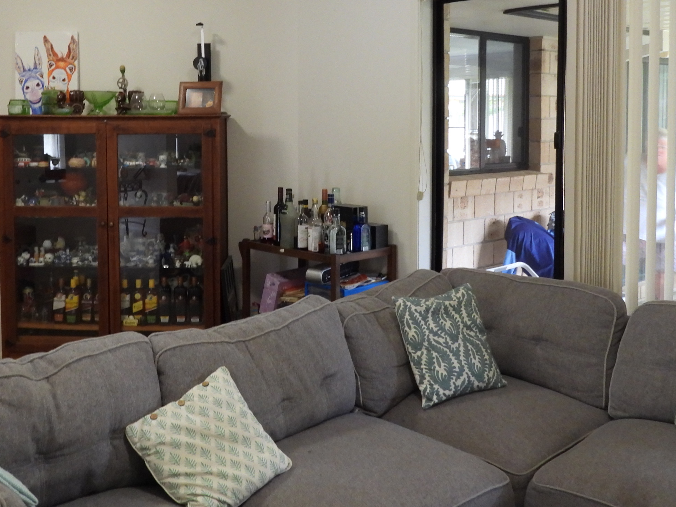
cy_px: 166
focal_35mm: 40
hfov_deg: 46.5
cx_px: 269
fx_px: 781
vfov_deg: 35.6
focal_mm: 4.3
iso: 400
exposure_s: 1/15
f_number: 2.8
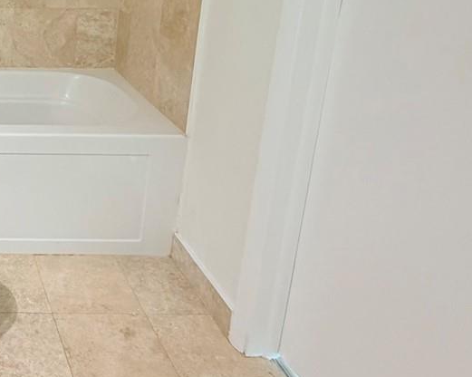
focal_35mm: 42
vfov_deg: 33.3
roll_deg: -0.6
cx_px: -86
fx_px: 586
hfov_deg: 35.2
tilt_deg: -12.9
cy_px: 19
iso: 250
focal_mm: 2.22
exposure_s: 1/120
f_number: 2.2
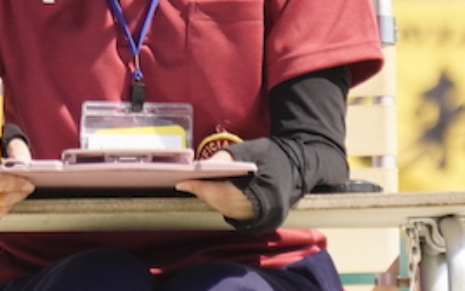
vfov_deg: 1.0
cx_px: 137
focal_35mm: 1326
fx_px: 16818
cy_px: 0
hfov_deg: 1.6
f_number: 6.3
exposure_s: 1/4000
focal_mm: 194
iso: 1000
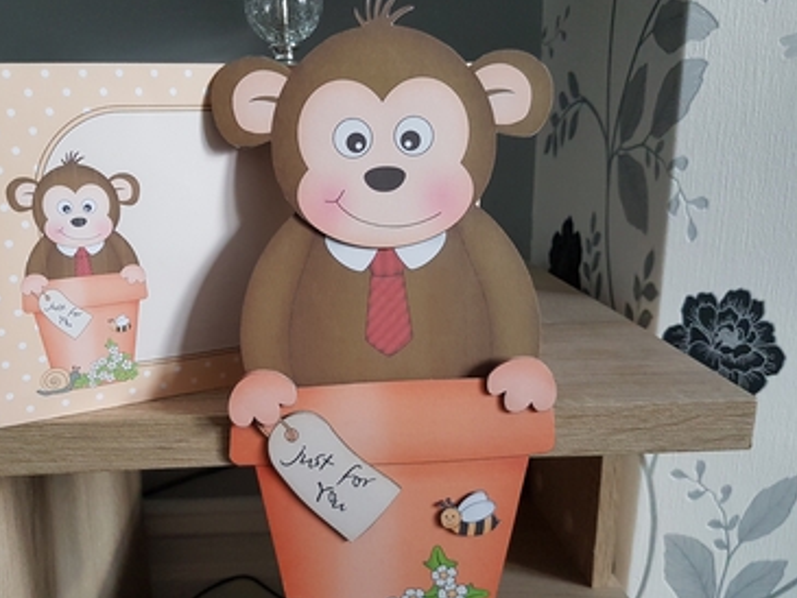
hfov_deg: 56.2
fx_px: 737
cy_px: 333
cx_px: 308
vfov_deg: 44.1
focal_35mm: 32
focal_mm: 4.2
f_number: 1.7
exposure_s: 1/50
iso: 200
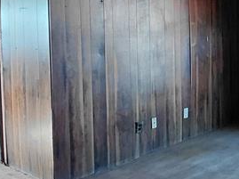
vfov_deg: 23.8
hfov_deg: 31.0
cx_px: 188
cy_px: 50
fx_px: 421
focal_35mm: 61
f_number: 2.2
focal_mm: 1.64
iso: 320
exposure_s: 1/30
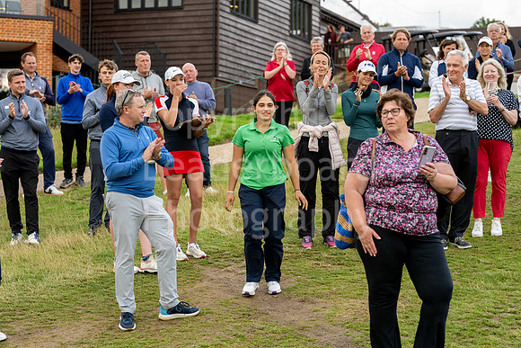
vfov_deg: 16.1
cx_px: 260
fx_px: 1230
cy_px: 174
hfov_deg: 23.9
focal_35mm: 85
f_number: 4
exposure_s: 1/500
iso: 400
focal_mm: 85
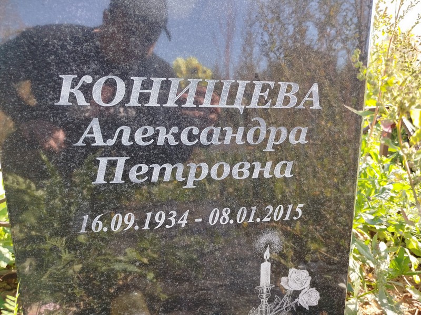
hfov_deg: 71.6
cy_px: 158
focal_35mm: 24
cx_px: 210
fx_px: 292
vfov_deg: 56.8
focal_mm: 5.31
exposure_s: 1/138
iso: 50
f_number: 1.7
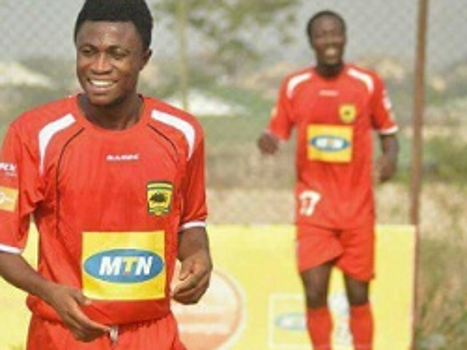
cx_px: 121
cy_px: 189
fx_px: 2696
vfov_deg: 7.4
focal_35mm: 200
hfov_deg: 9.9
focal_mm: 130
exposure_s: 1/1250
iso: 500
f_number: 5.6
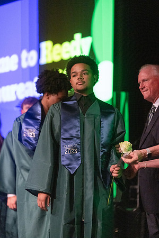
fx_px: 954
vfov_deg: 14.3
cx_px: 80
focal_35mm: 144
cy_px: 119
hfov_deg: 9.5
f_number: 2.8
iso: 16000
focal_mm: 144
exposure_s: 1/1000
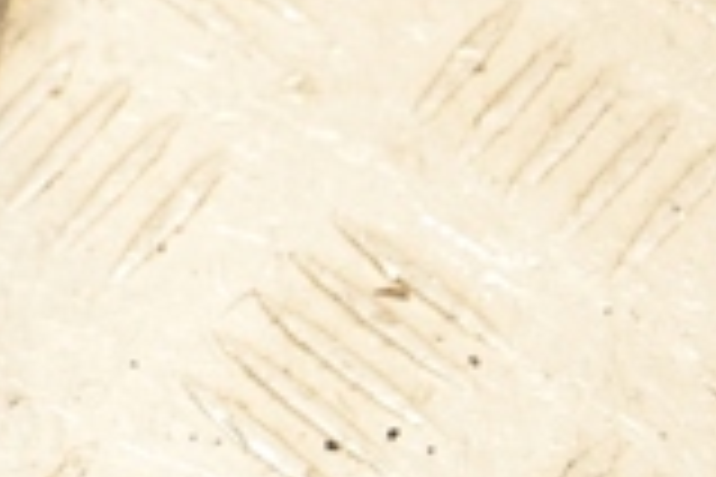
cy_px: -428
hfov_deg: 8.1
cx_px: -721
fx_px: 4793
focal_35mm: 241
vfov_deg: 5.6
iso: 800
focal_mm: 40
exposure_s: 1/200
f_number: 5.6
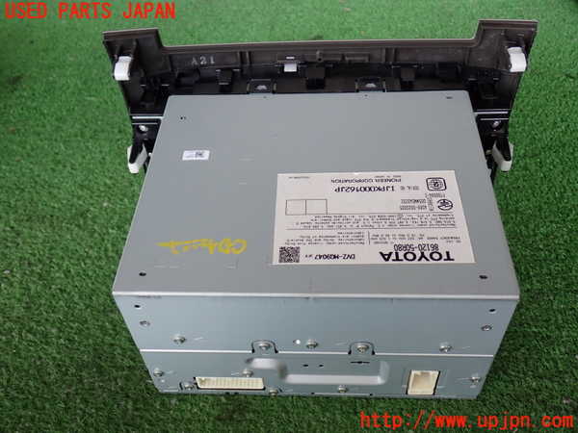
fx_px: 601
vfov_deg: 39.7
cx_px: 289
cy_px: 216
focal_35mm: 36
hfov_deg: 51.4
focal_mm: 6.37
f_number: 2.5
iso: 125
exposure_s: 1/80
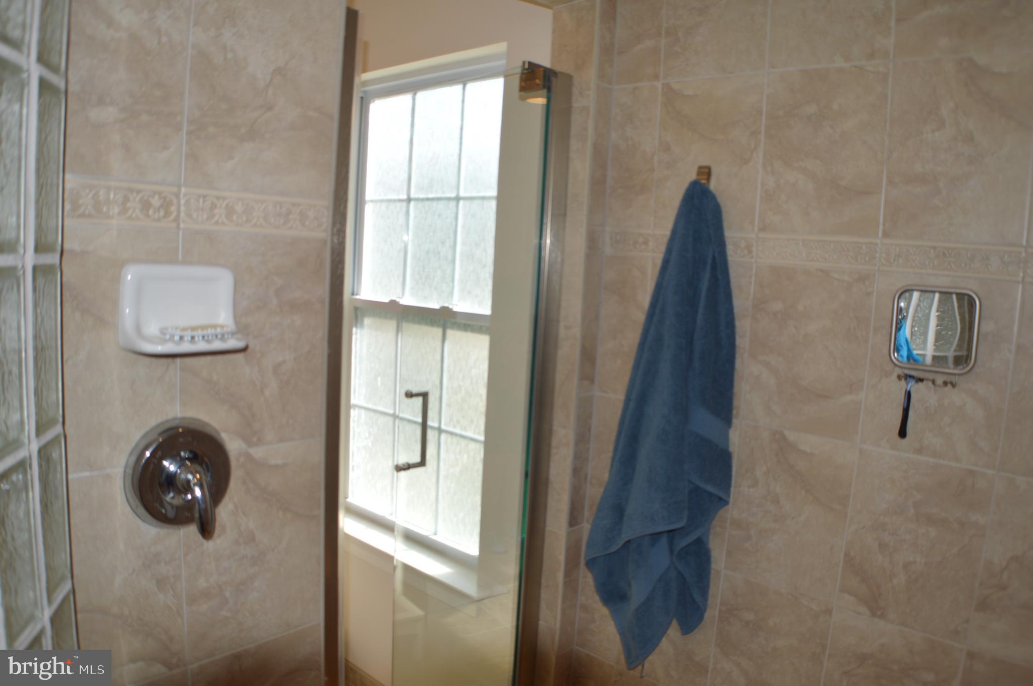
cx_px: 516
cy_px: 343
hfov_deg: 57.3
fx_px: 946
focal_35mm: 33
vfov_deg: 39.9
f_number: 4
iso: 110
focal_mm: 22
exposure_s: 1/125
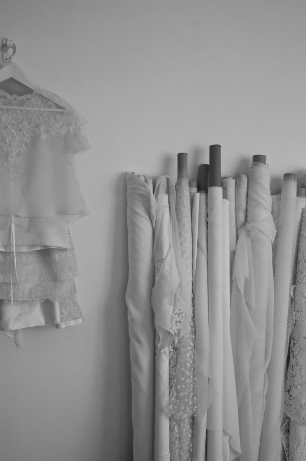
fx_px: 670
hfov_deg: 25.7
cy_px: 230
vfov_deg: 37.9
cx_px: 153
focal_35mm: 52
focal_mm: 35
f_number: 4.8
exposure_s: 1/160
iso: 400
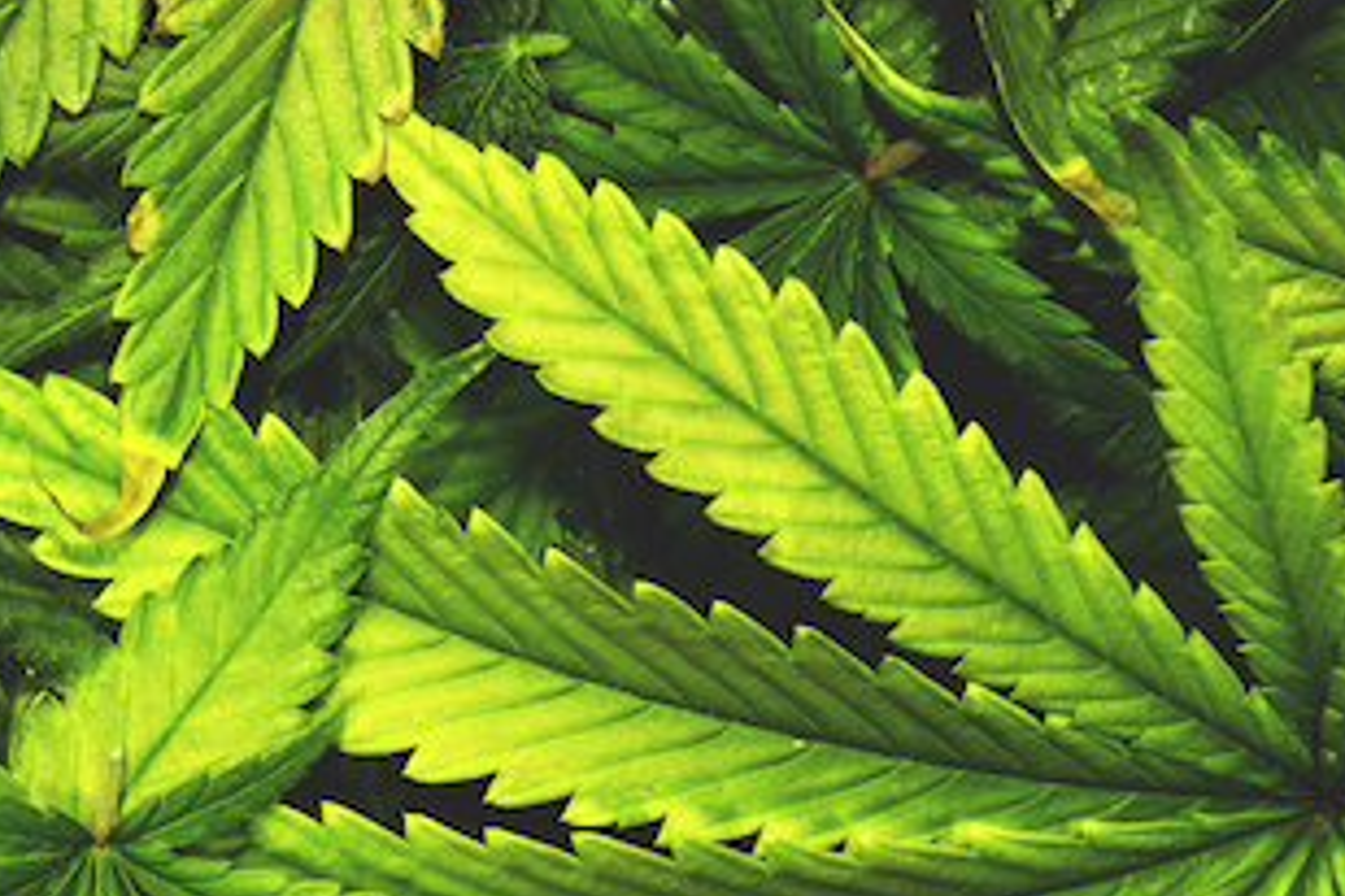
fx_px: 5268
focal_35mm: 141
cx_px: 91
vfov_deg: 9.7
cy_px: 831
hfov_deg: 14.4
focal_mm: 21.01
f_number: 5.6
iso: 125
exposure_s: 1/125
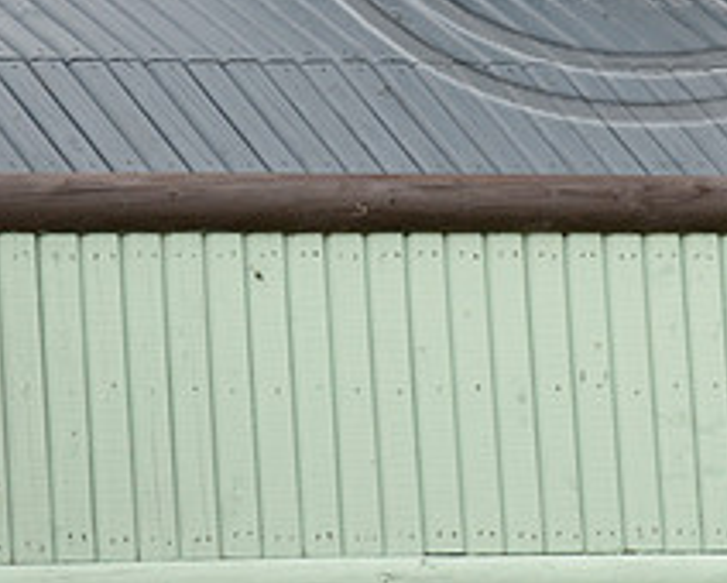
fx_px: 16561
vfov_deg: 2.0
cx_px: 648
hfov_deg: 2.5
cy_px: -384
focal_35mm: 769
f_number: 7.1
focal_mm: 300
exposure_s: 1/1000
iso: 1000
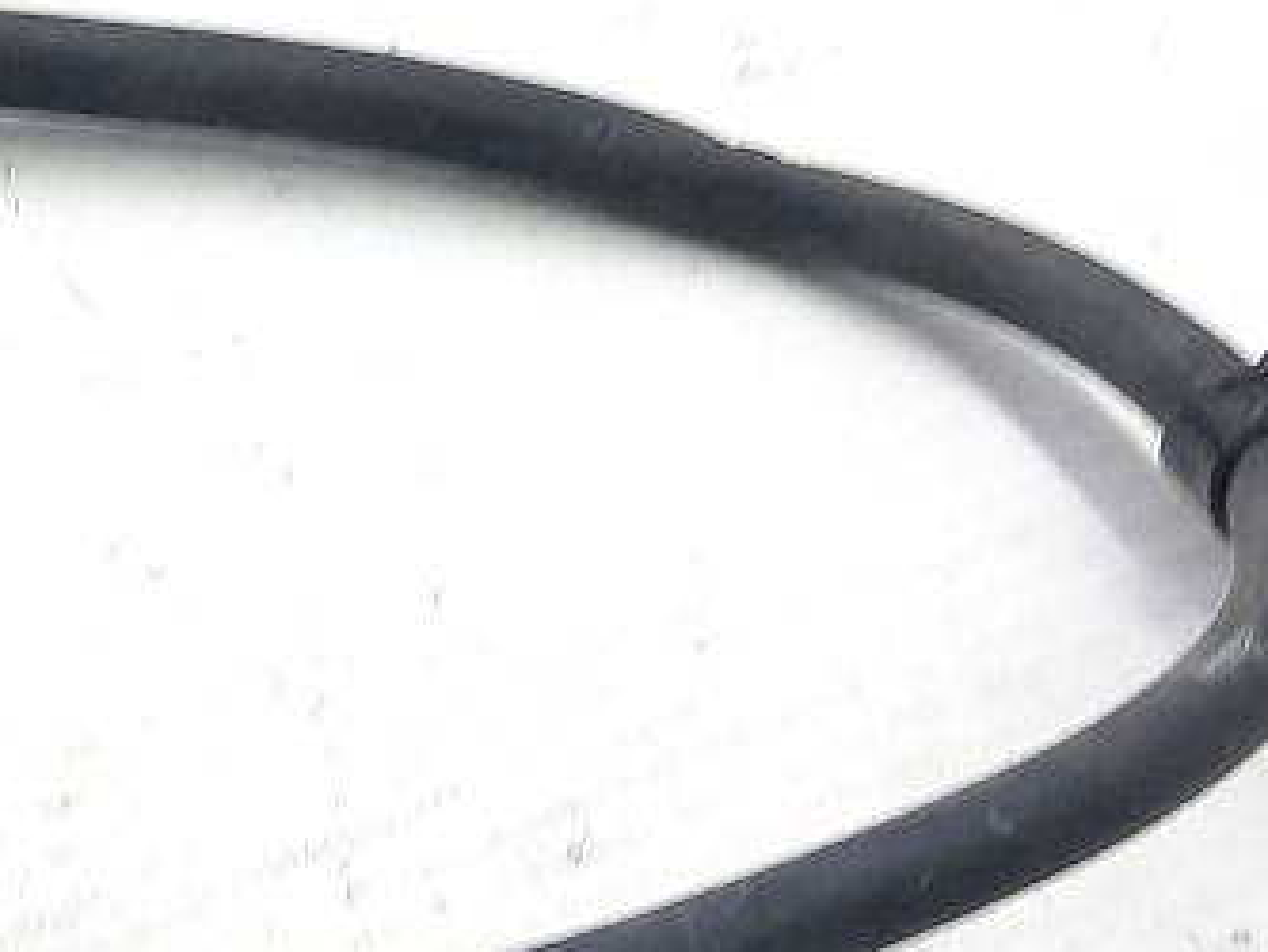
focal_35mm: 90
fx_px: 3298
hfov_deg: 21.1
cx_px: 19
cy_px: 815
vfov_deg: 16.3
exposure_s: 1/50
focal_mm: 4.6
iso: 80
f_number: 2
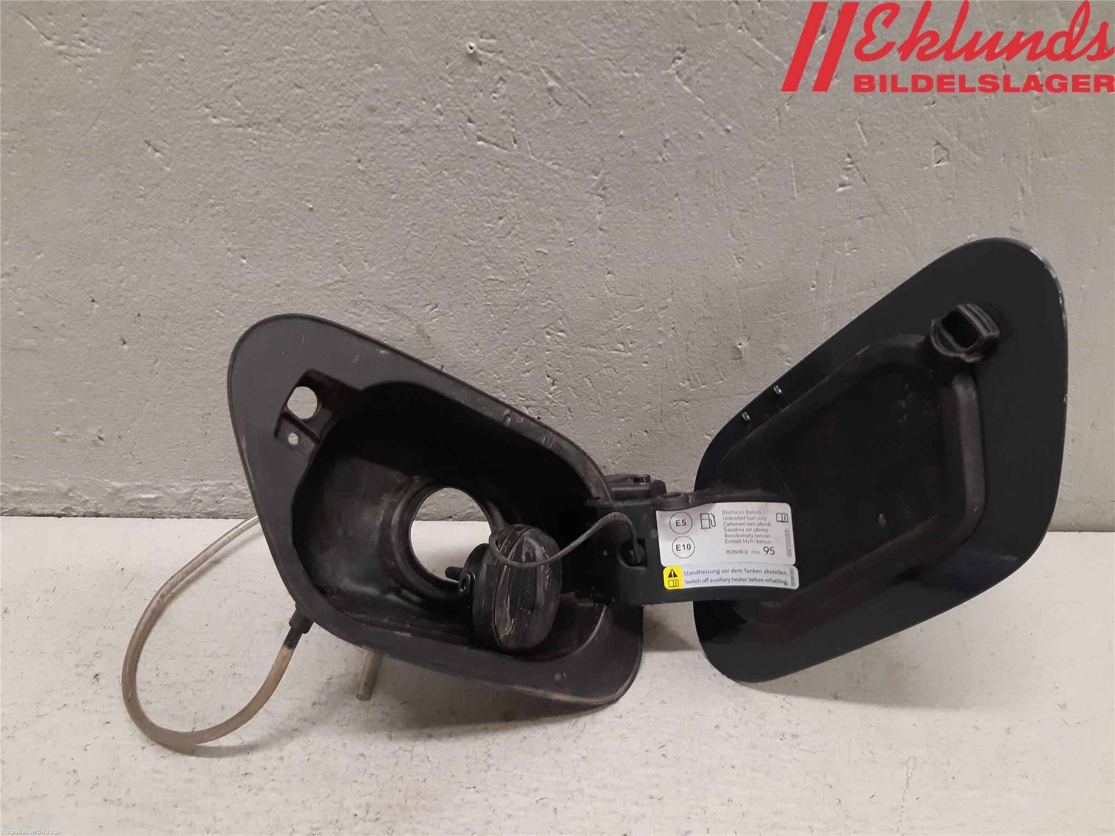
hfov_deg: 67.3
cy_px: 418
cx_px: 558
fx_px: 837
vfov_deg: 53.1
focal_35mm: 26
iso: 200
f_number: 1.7
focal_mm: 3.93
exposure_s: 1/50
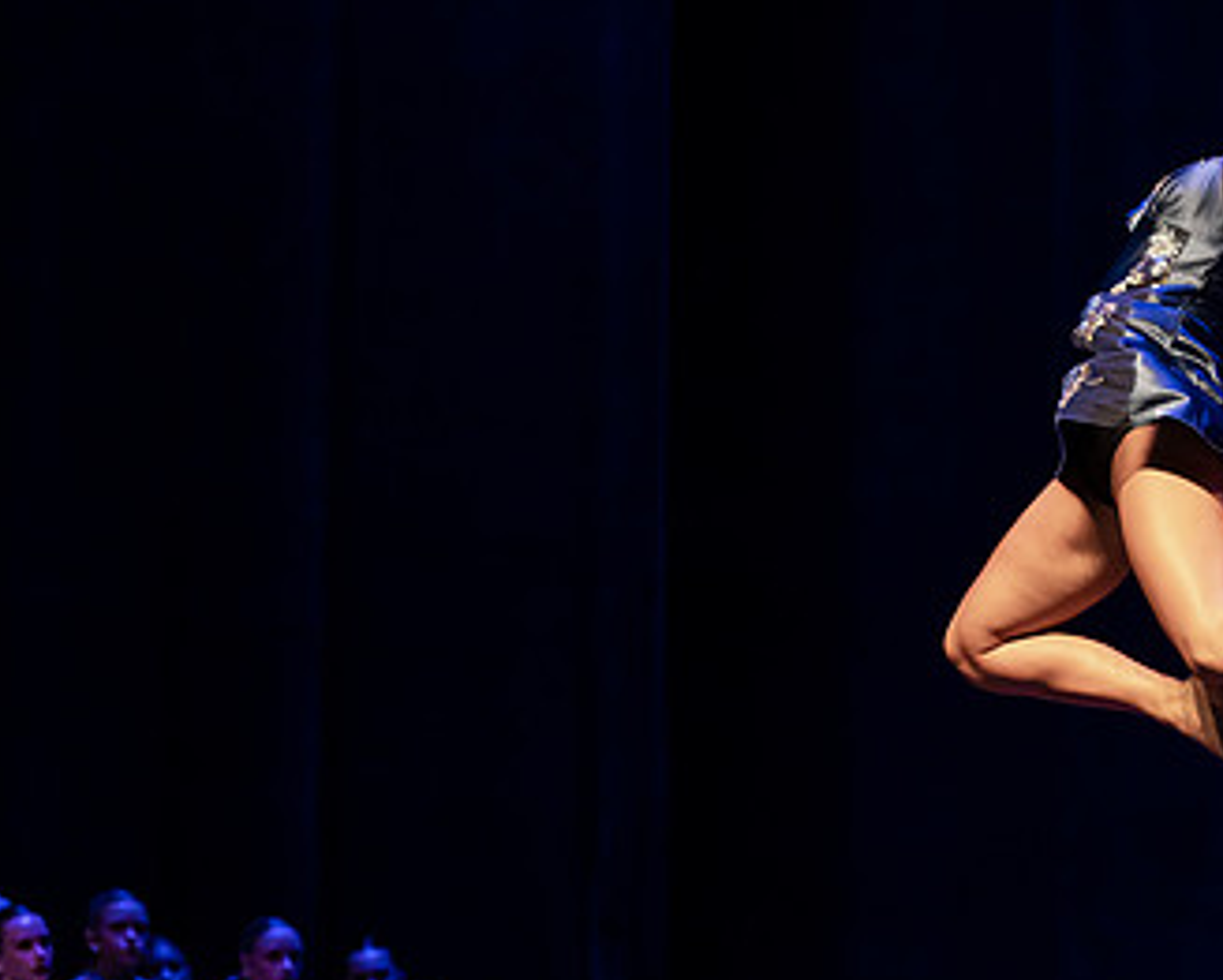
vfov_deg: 7.7
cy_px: 483
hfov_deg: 9.6
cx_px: 1184
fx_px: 7244
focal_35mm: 200
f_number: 2.8
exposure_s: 1/800
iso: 5000
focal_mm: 94
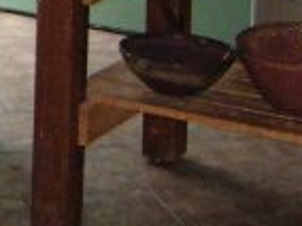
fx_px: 1768
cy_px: -245
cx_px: -119
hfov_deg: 9.5
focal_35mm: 203
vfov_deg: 7.0
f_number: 2.7
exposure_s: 1/181
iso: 200
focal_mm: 7.5
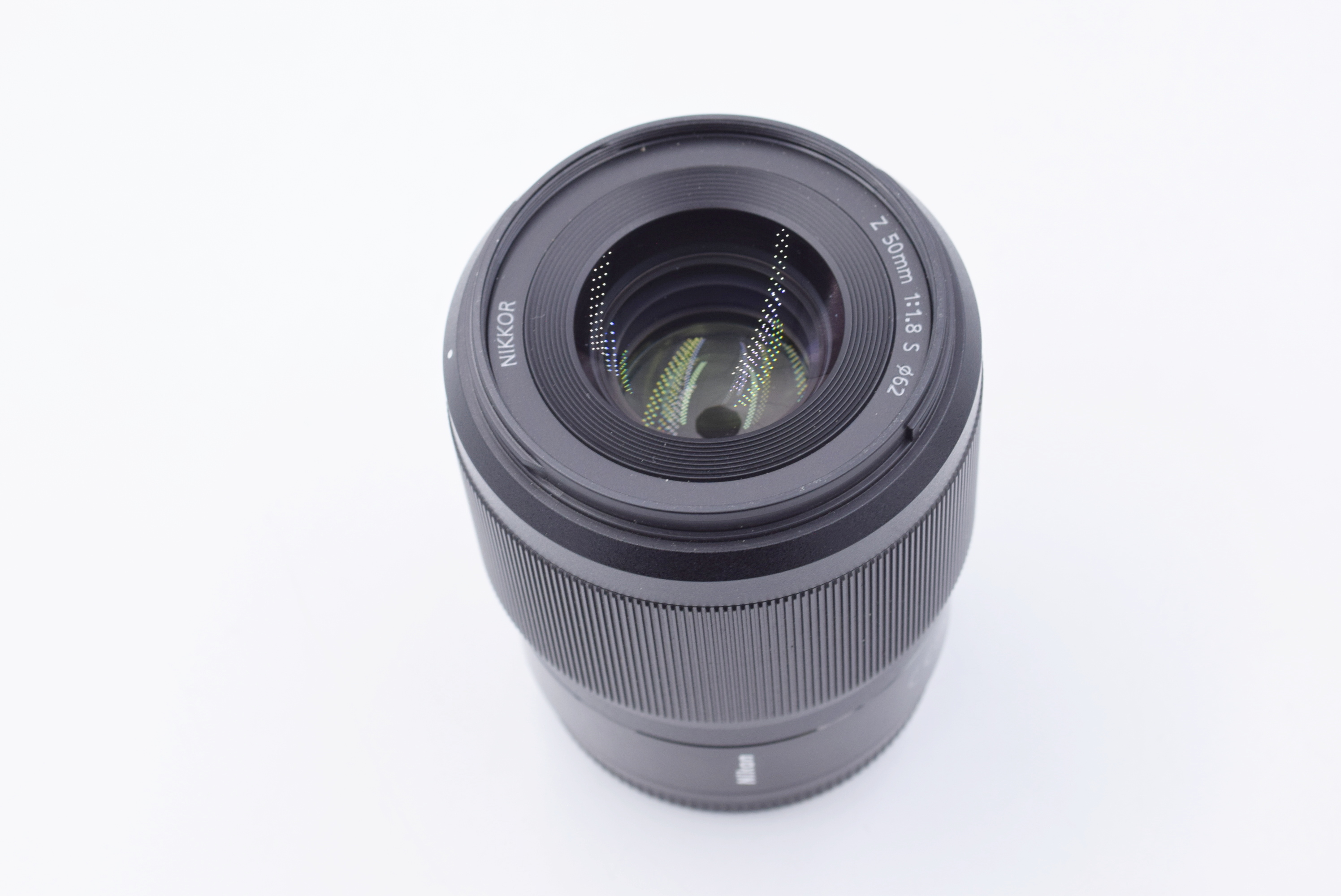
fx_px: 3075
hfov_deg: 24.6
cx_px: 670
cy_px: 448
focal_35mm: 82
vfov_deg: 16.6
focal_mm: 55
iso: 400
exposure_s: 1/125
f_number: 8
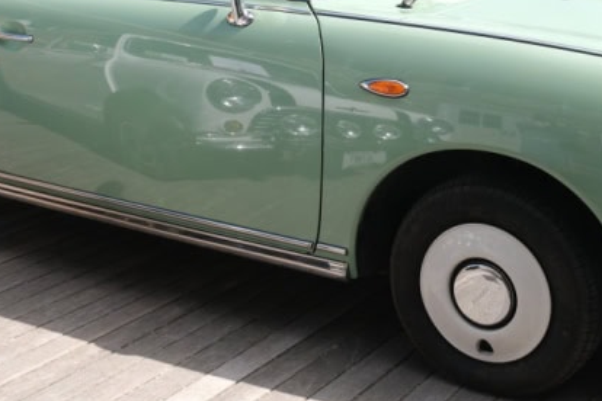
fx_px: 936
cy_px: 97
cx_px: 400
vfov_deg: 23.9
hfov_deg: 35.3
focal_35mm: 56
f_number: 8
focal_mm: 19.2
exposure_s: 1/200
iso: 200
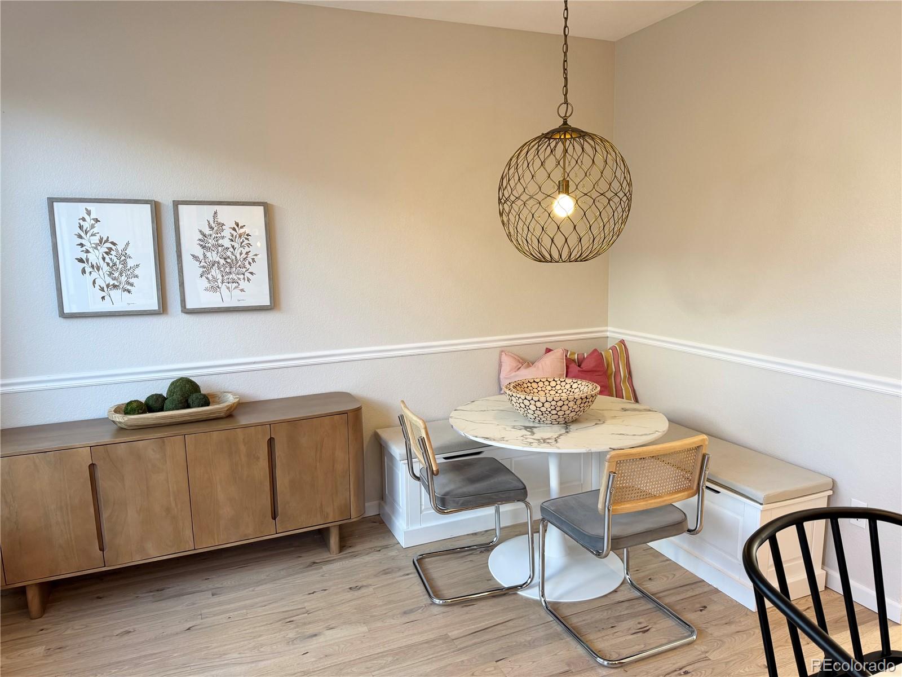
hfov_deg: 71.6
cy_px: 338
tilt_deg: -9.3
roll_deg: +0.8
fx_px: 625
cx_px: 451
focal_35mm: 24
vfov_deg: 56.8
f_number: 1.78
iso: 160
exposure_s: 1/120
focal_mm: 6.76
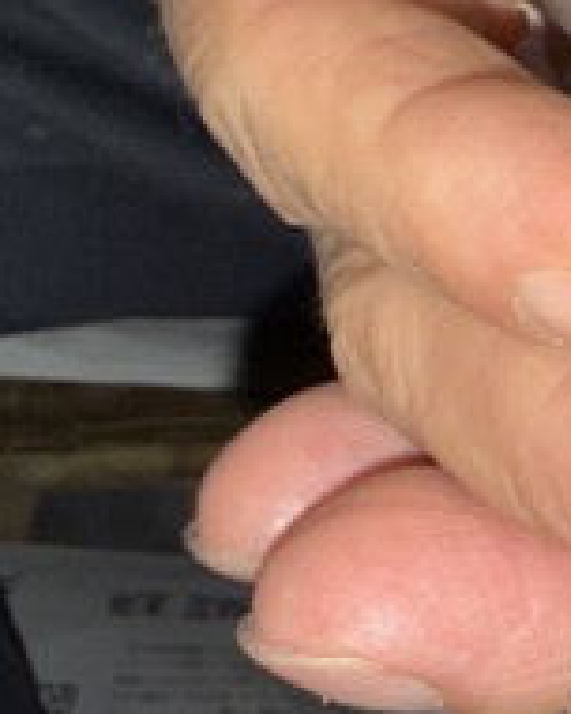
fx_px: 1669
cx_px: 894
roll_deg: -0.8
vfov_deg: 22.6
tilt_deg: -35.9
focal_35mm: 79
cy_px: -94
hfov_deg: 17.2
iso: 40
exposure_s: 1/122
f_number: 2.2
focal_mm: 2.22
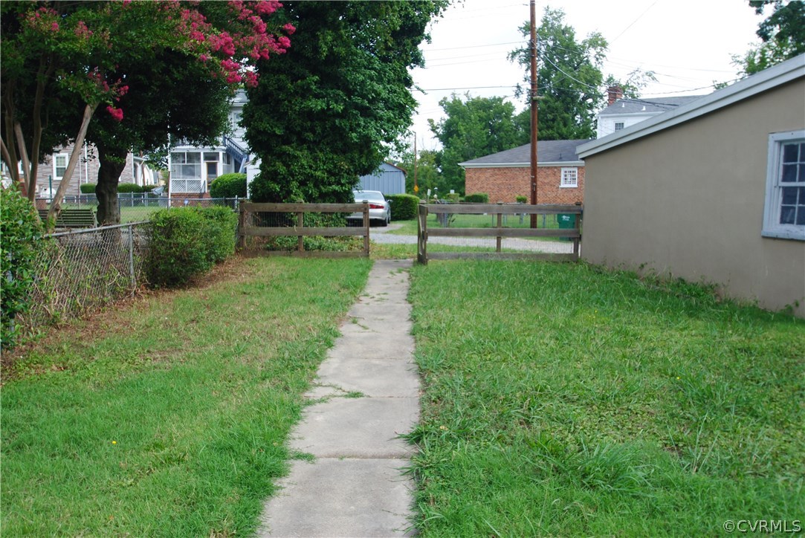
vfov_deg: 43.7
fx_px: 671
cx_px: 402
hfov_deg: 61.9
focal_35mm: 30
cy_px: 269
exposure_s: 1/125
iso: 200
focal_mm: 20
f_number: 9
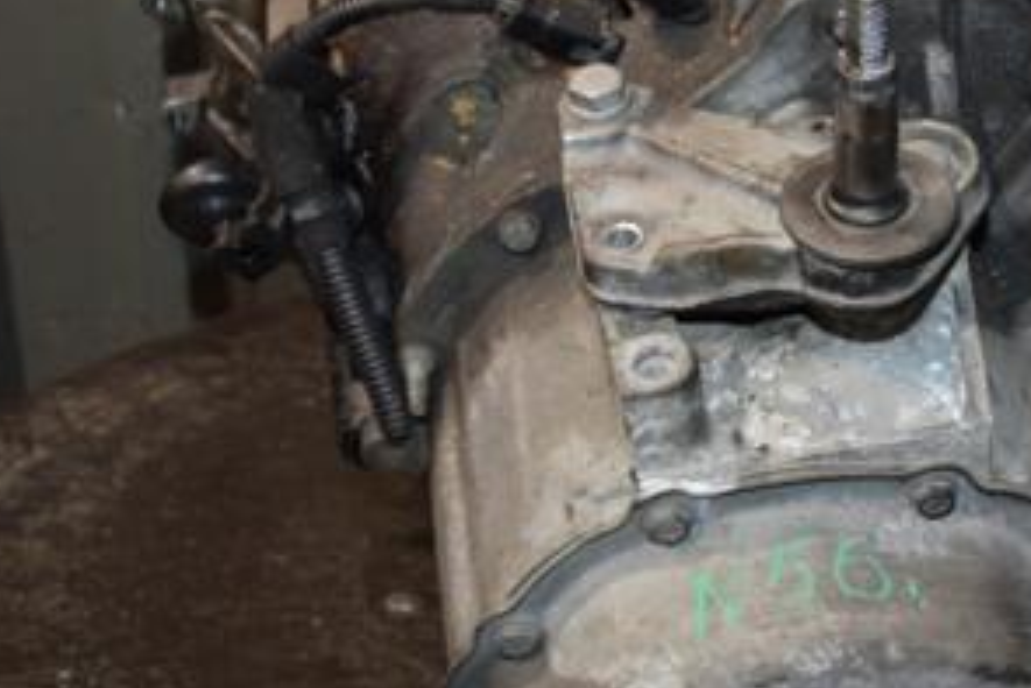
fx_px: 1834
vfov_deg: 21.2
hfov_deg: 30.6
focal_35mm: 64
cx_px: 825
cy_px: 276
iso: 800
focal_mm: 21
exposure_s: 1/60
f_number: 5
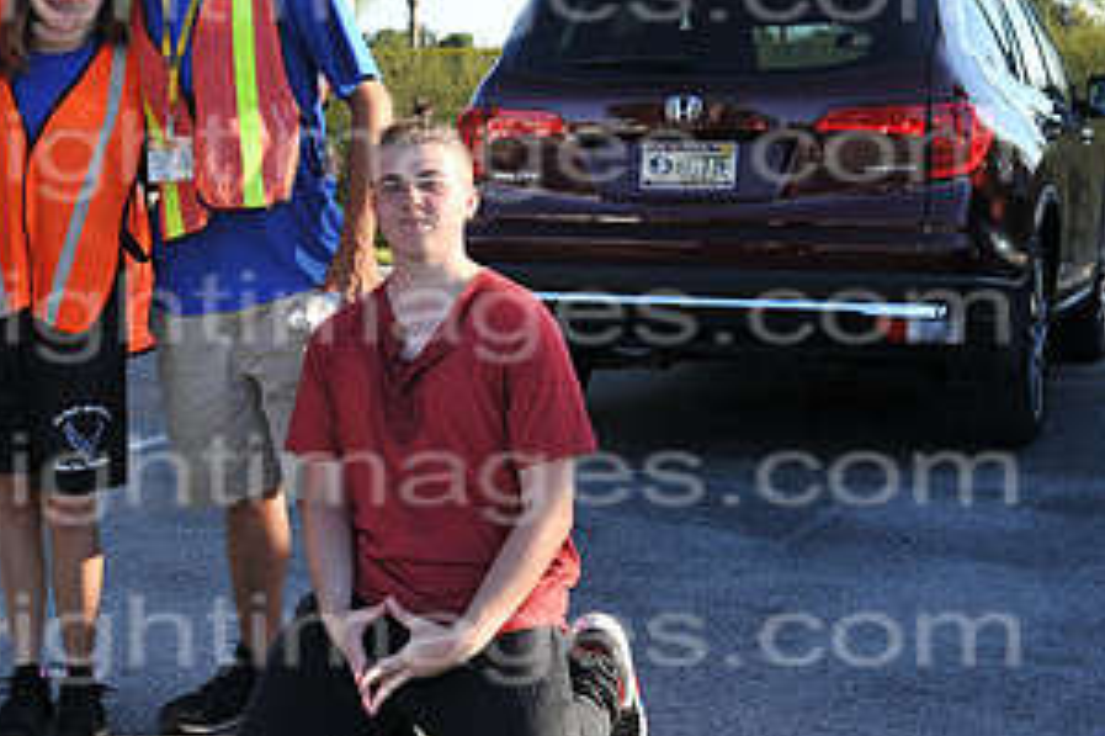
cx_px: 185
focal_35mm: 68
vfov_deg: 19.9
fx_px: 2086
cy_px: 237
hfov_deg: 28.9
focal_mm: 35
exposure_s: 1/320
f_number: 6.3
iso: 200
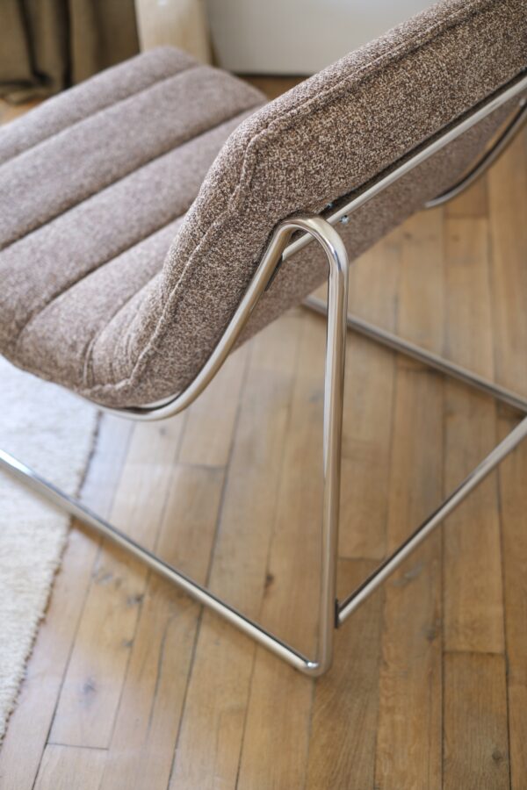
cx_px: 264
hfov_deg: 24.2
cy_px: 395
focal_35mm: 56
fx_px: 1230
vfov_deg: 35.6
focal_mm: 37.6
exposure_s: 1/2400
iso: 125
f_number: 4
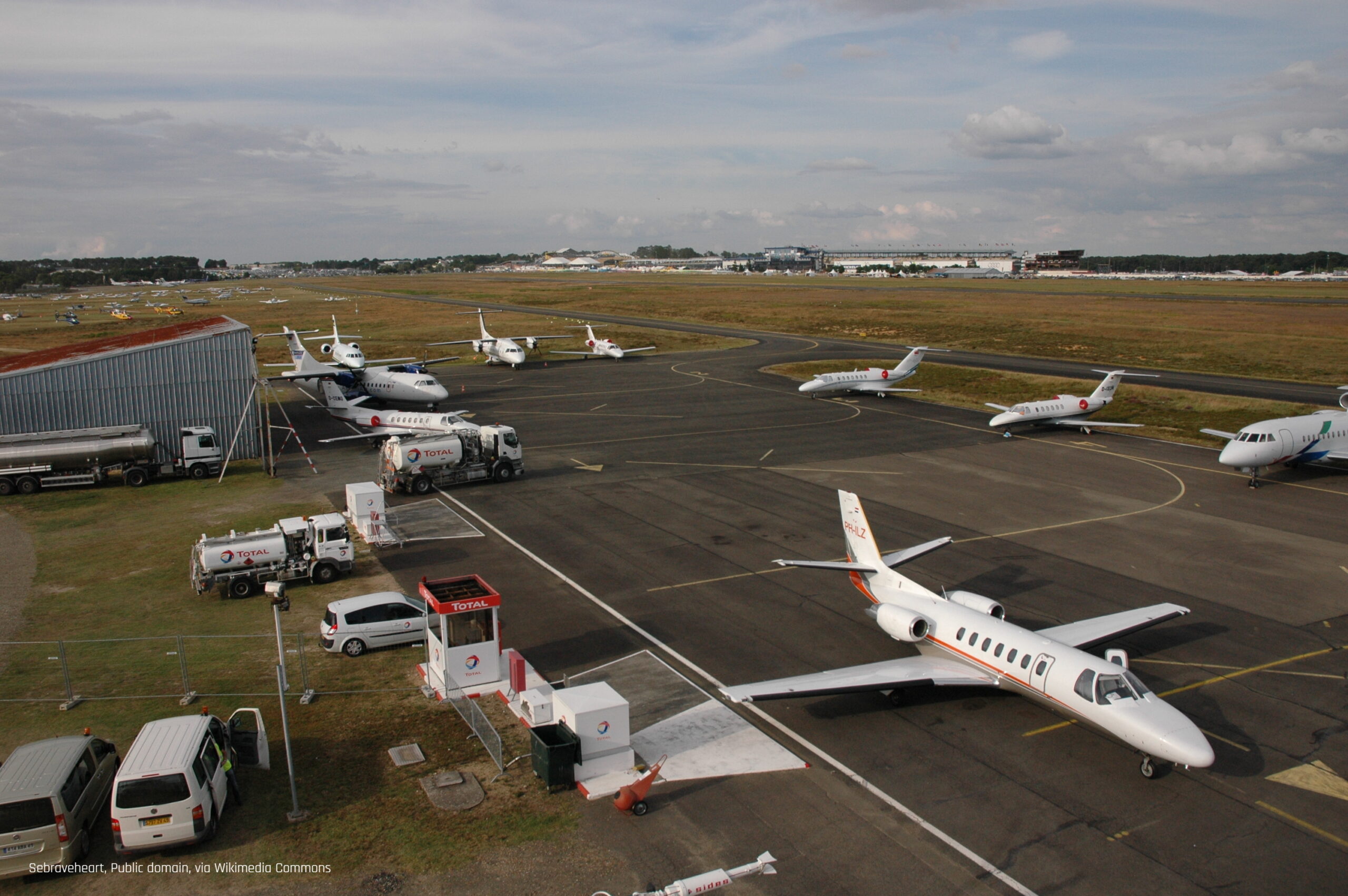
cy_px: 448
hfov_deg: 67.4
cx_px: 674
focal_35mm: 27
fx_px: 1010
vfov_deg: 47.8
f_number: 8
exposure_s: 1/1000
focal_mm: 18
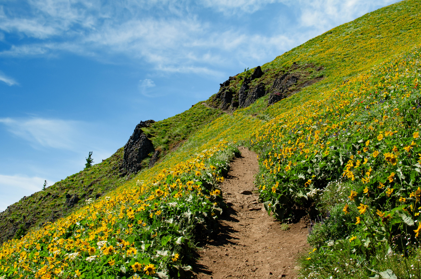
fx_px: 613
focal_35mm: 52
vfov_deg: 25.6
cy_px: 140
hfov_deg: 37.9
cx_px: 210
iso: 100
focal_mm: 35
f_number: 11
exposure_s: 1/60
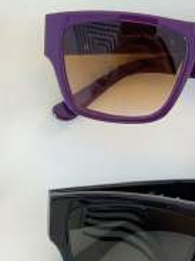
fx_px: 752
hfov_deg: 14.6
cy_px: -81
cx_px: 16
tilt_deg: -75.5
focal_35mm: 100
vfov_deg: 18.3
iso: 80
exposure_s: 1/100
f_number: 1.6
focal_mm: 5.1
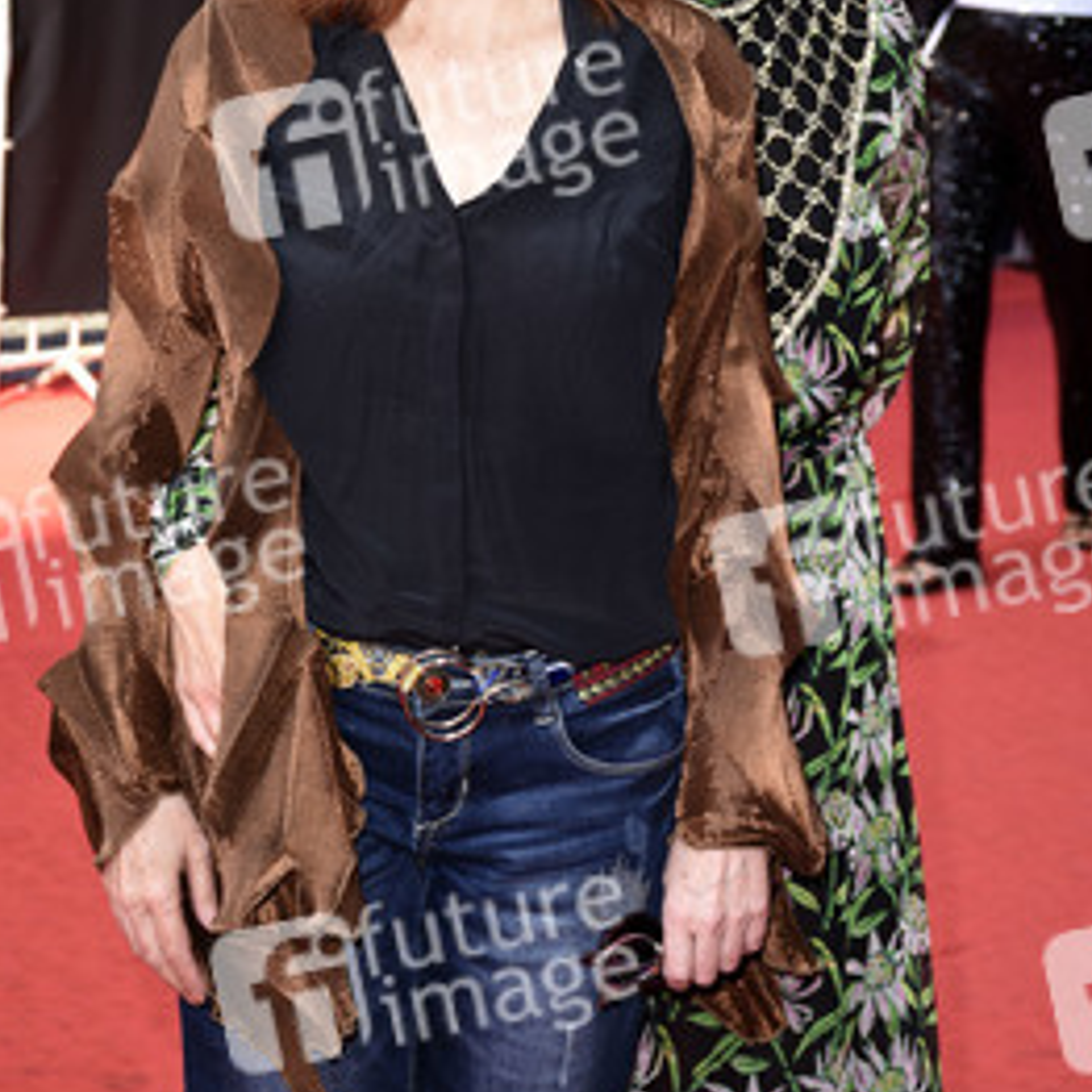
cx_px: 546
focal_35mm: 109
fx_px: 3890
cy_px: 350
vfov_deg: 15.9
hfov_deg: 16.0
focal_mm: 56
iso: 160
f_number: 6.3
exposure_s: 1/125
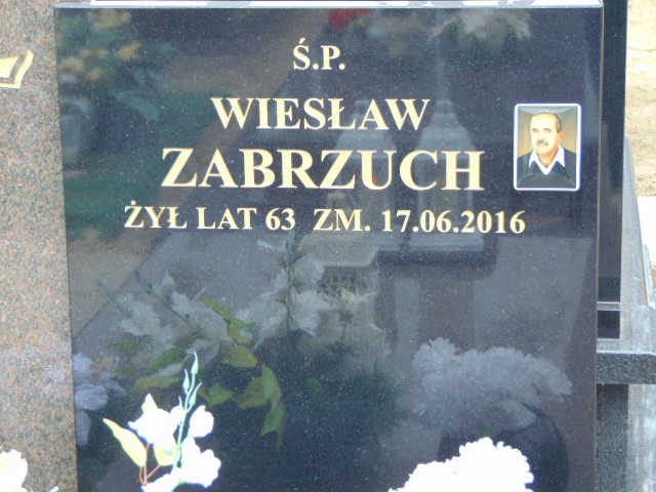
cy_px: 246
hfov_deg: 18.2
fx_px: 2047
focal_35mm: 108
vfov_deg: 13.7
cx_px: 328
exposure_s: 1/30
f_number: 3.9
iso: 160
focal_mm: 19.4
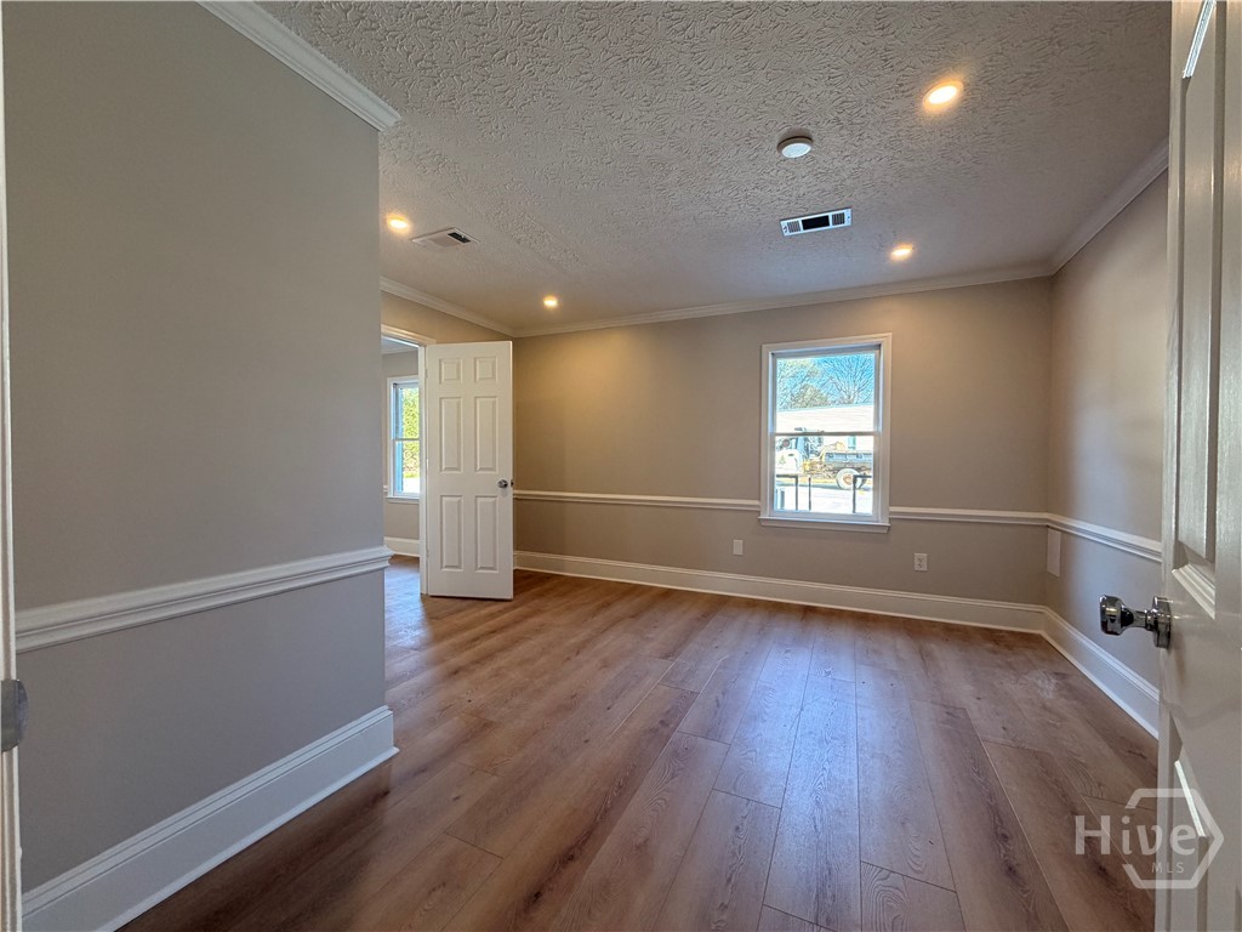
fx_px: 502
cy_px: 466
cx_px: 621
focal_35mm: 14
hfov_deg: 102.1
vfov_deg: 85.7
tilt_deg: -1.2
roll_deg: -0.8
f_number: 2.2
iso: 200
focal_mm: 2.22
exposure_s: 1/120
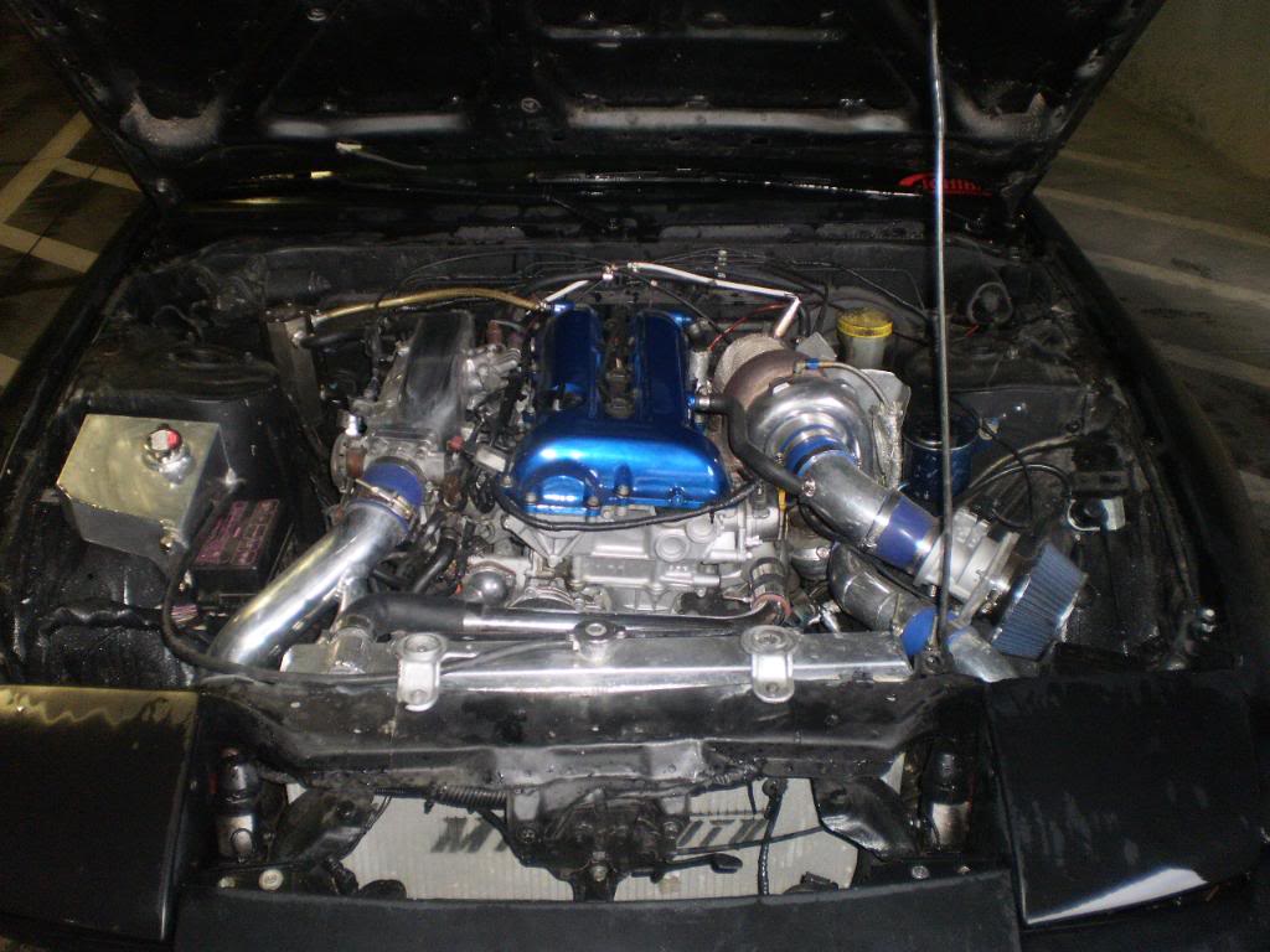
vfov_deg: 39.7
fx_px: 1321
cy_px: 476
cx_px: 635
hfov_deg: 51.4
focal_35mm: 36
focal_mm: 6.3
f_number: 3.1
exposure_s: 1/30
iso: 200
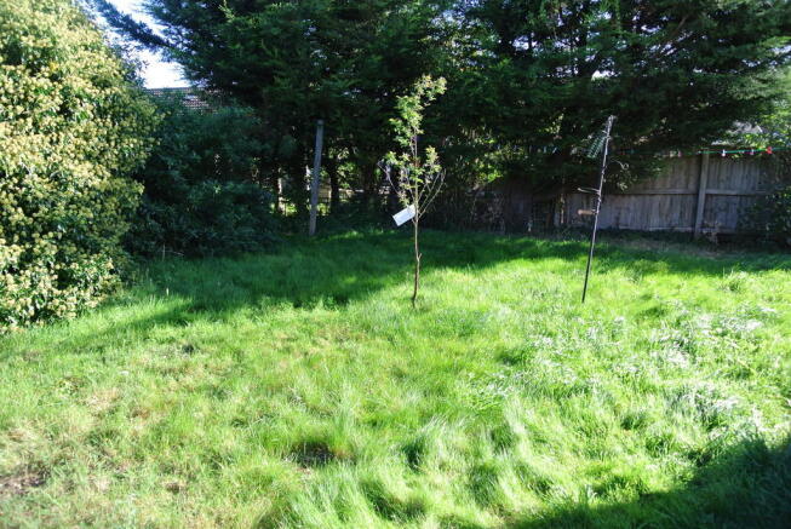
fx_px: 594
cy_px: 264
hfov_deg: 67.3
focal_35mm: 27
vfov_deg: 48.0
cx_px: 396
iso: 100
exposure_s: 1/160
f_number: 3.5
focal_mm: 10
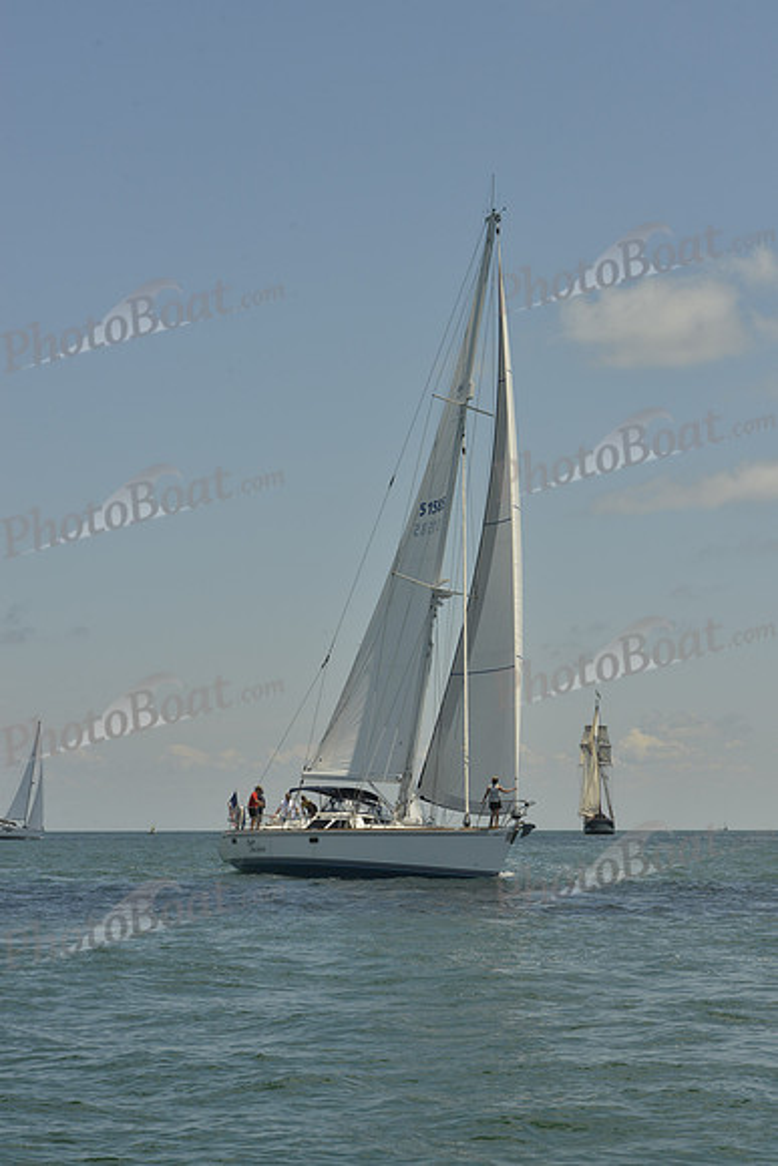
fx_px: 2656
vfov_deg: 24.8
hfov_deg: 16.7
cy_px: 583
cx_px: 389
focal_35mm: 82
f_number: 13
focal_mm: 82
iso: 280
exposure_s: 1/800
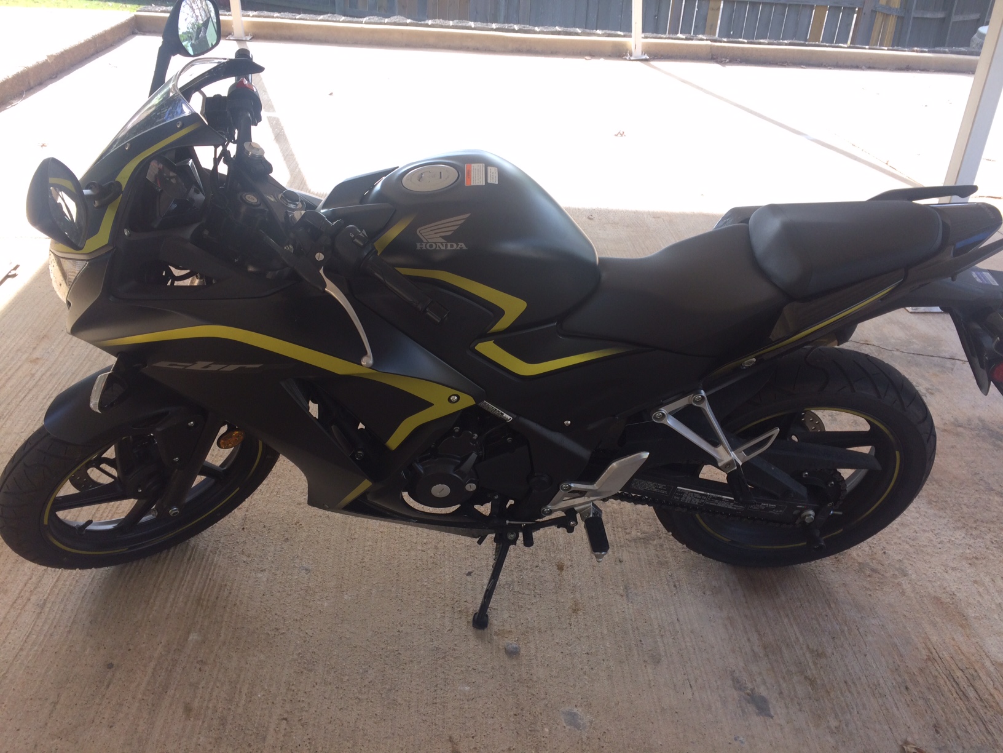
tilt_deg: -31.0
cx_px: 502
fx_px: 840
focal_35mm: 29
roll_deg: -0.5
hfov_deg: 61.7
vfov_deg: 48.2
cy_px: 376
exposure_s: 1/263
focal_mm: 4.15
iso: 32
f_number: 2.2
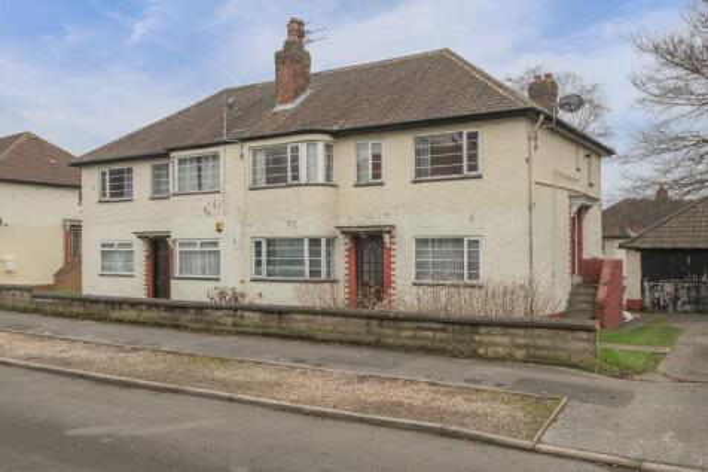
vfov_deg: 41.1
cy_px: 236
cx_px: 354
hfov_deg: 58.7
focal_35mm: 32
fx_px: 629
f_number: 8
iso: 800
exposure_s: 1/160
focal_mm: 32
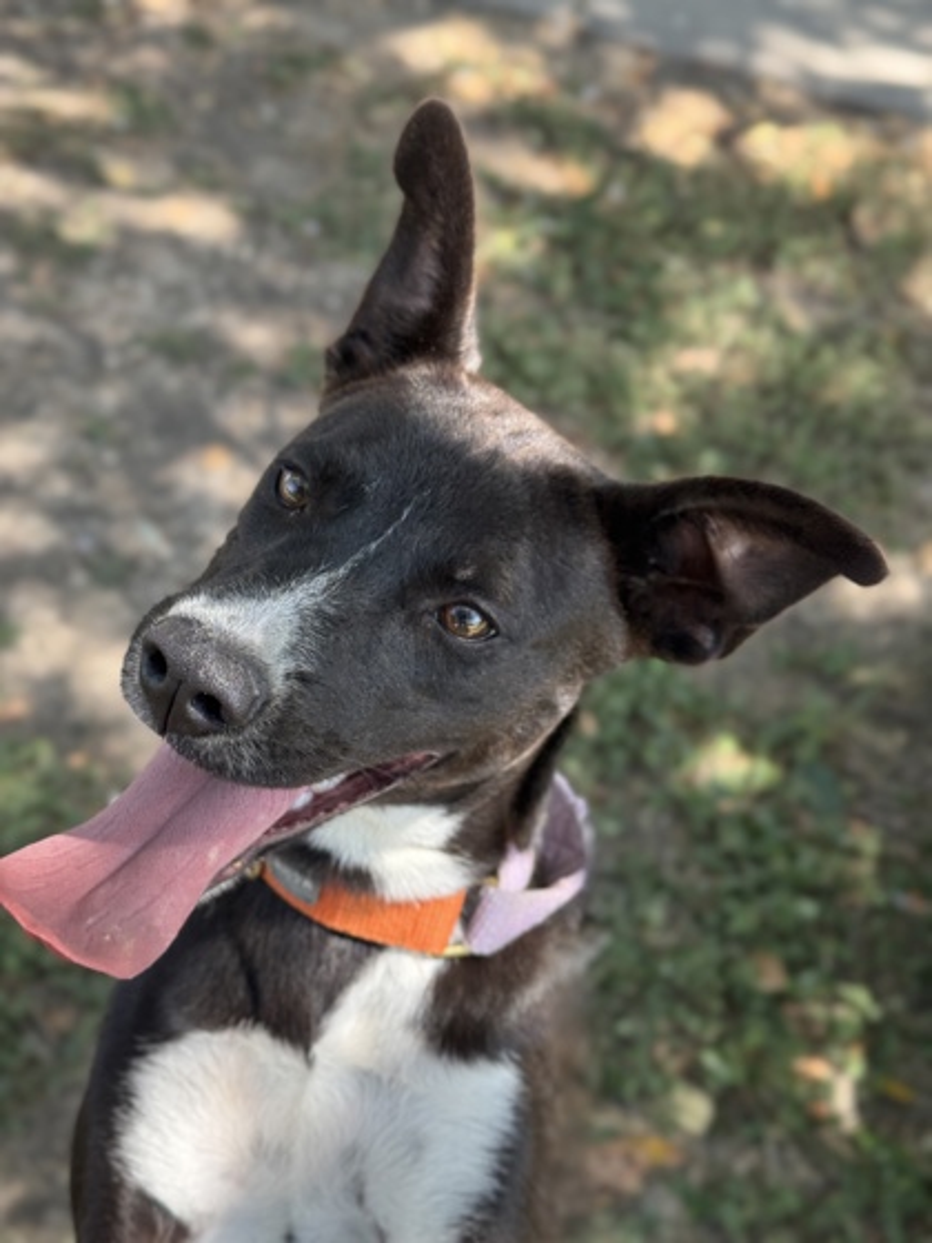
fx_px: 1723
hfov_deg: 30.3
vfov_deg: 39.7
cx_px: 466
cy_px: 622
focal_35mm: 48
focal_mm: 6.76
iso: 64
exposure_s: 1/328
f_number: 1.78
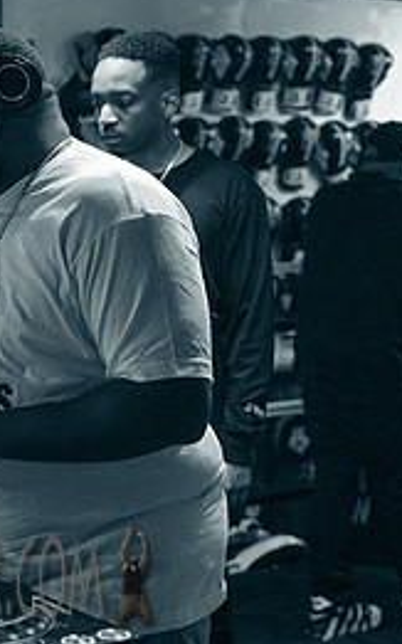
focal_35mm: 86
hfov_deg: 14.8
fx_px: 1508
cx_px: -52
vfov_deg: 24.1
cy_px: 342
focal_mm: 38
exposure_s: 1/250
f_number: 2.8
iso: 4000
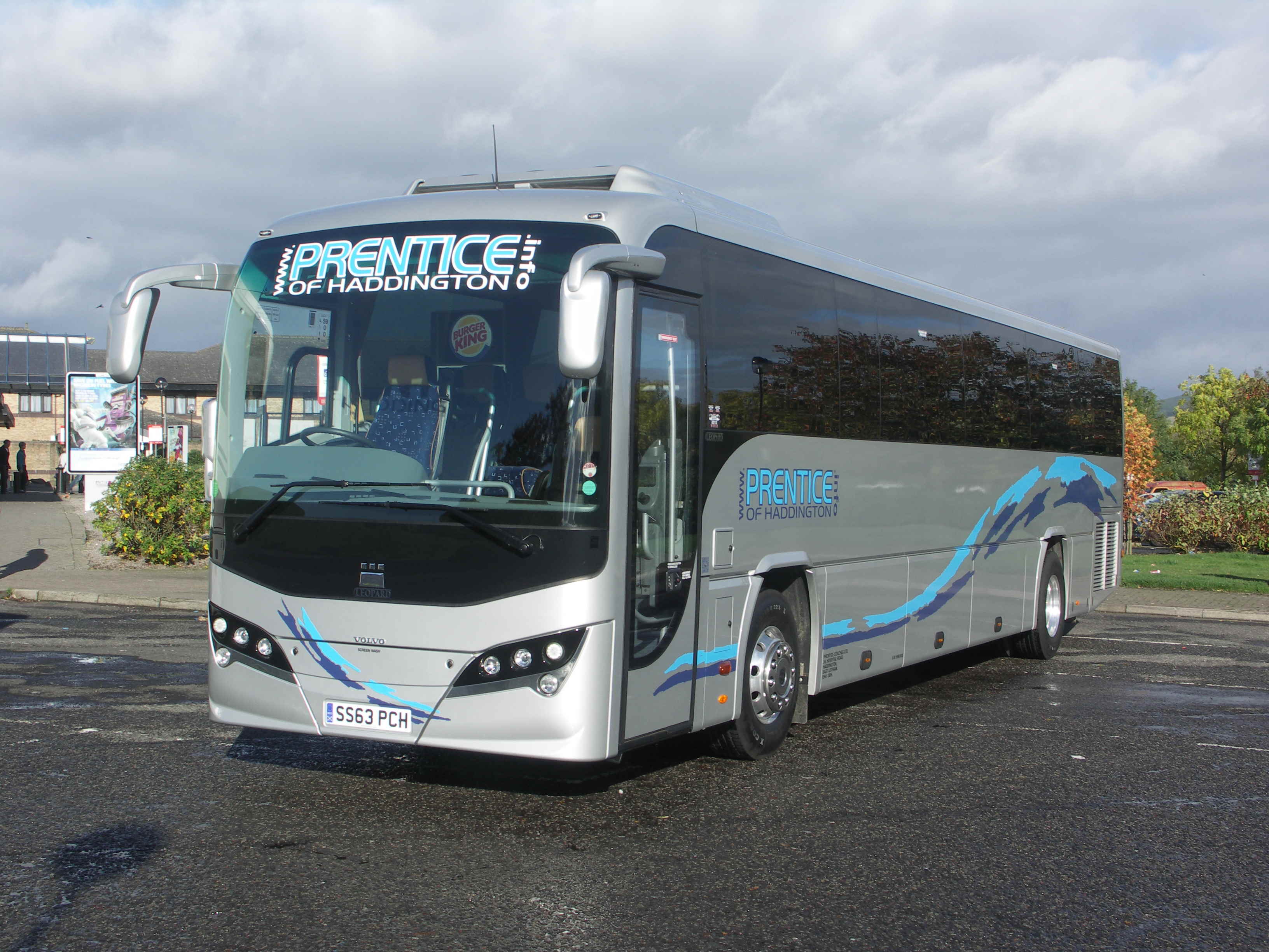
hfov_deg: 40.4
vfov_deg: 30.9
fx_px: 1723
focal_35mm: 47
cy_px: 476
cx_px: 634
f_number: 6.3
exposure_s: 1/200
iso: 50
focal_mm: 12.1
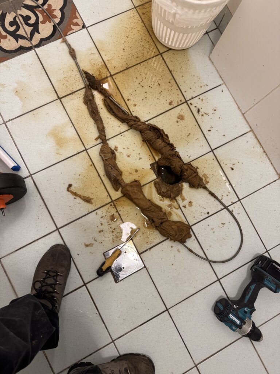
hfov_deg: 56.8
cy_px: 187
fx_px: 259
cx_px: 140
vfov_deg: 71.6
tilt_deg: -81.8
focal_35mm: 24
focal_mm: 6.76
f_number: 1.78
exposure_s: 1/50
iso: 200
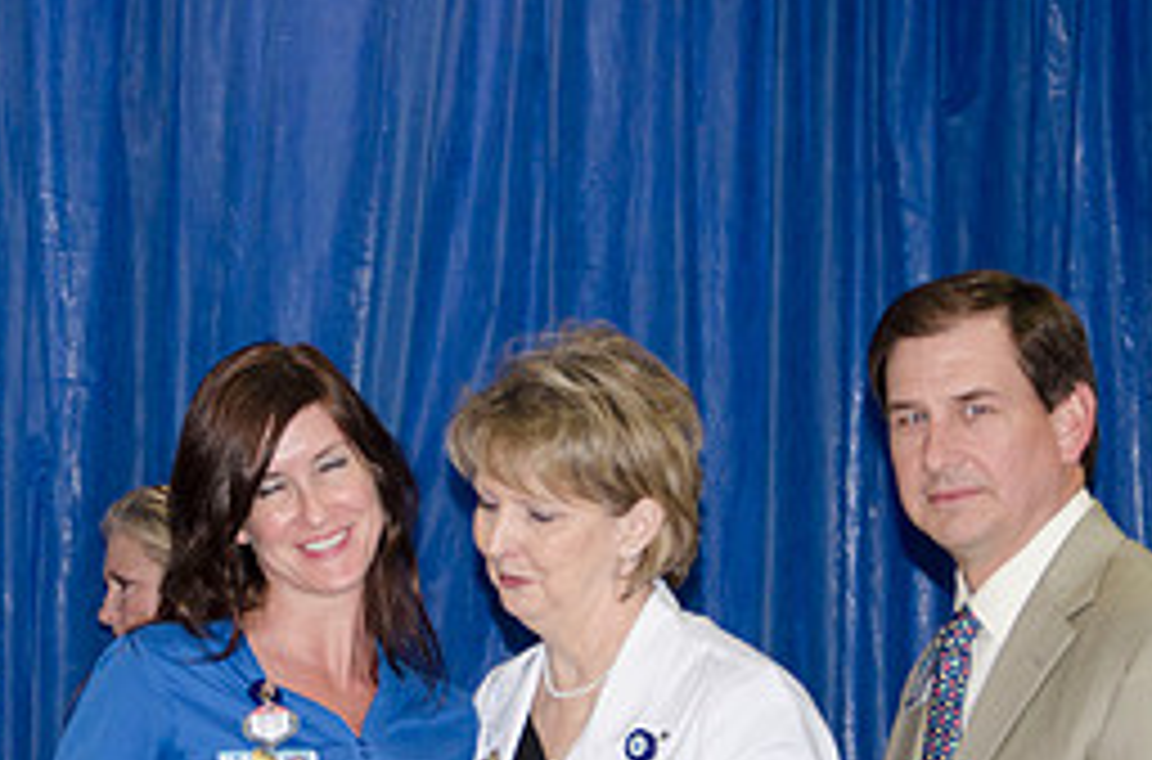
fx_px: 5423
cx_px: 554
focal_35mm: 170
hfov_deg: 12.1
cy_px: 522
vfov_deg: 8.0
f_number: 5
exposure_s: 1/60
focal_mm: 50
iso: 400
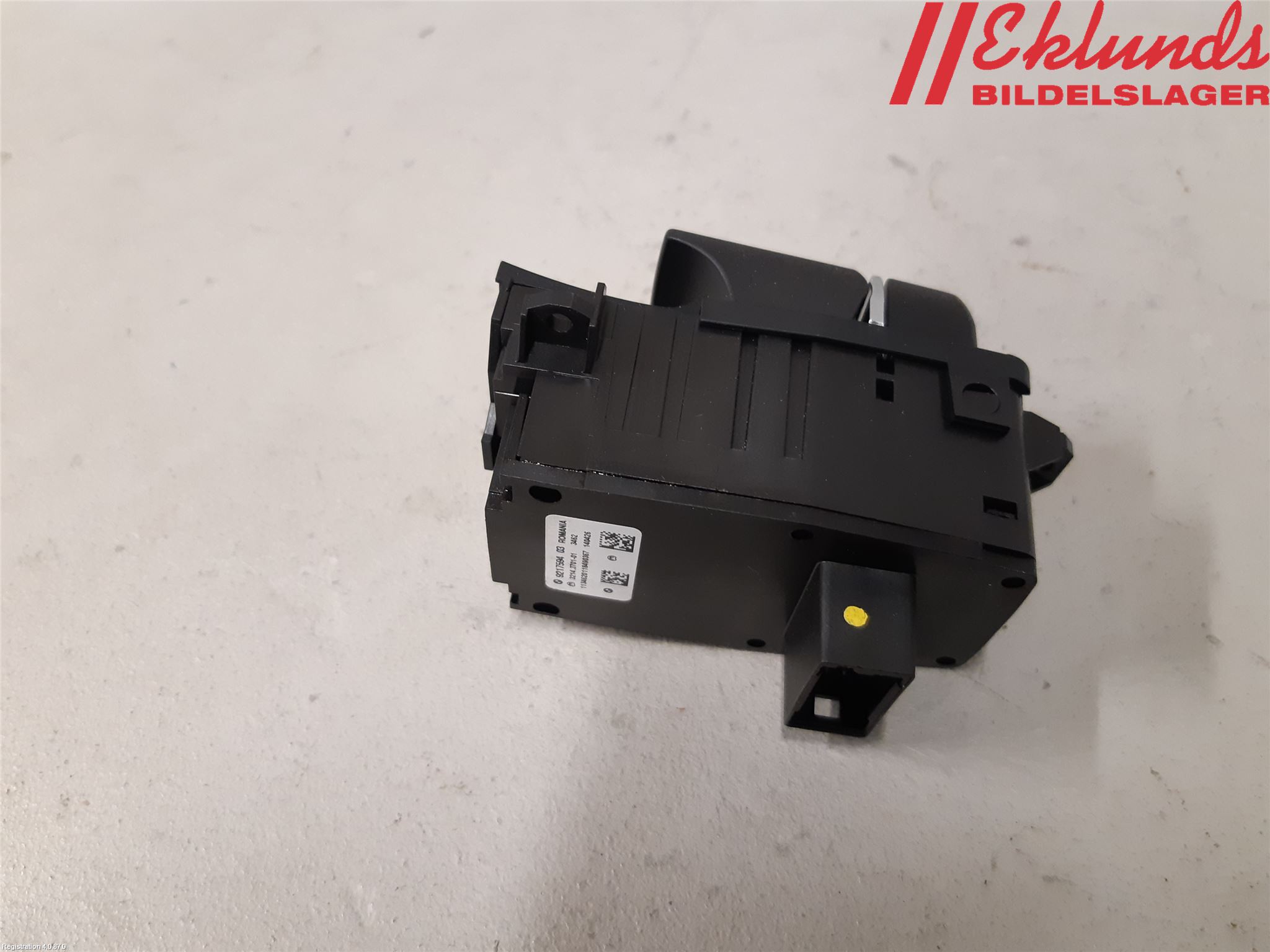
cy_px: 476
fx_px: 954
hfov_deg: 67.3
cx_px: 635
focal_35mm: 26
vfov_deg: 53.1
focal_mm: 3.93
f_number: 1.7
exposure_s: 1/50
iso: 250
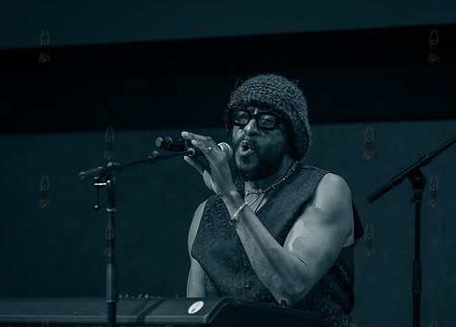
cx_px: 212
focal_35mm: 290
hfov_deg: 6.9
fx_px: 3761
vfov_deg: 5.0
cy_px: 169
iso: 6400
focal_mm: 200
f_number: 4
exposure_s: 1/400
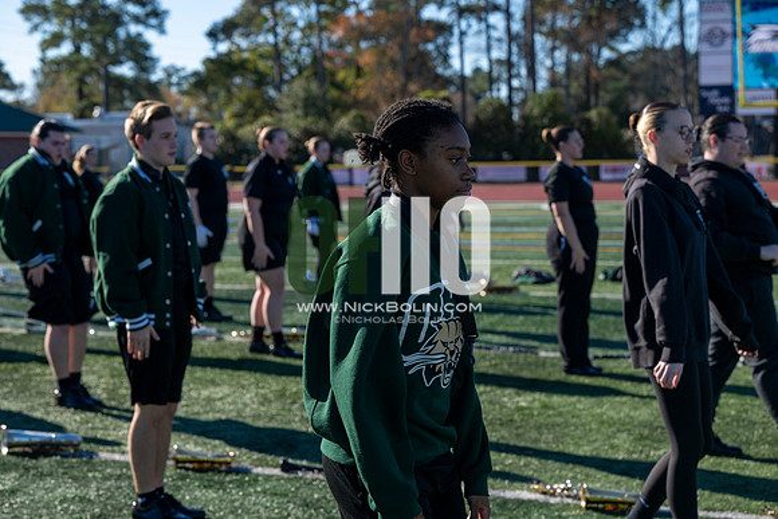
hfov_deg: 28.8
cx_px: 389
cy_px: 260
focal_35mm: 70
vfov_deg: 19.5
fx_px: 1513
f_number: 5
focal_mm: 70
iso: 250
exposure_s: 1/2000
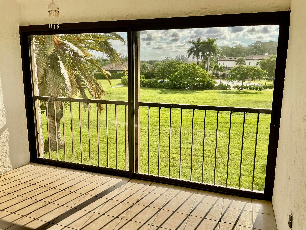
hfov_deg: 61.7
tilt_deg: -9.8
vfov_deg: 48.2
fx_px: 256
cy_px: 115
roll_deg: +0.3
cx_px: 153
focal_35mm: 29
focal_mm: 3
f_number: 1.8
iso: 25
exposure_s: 1/728
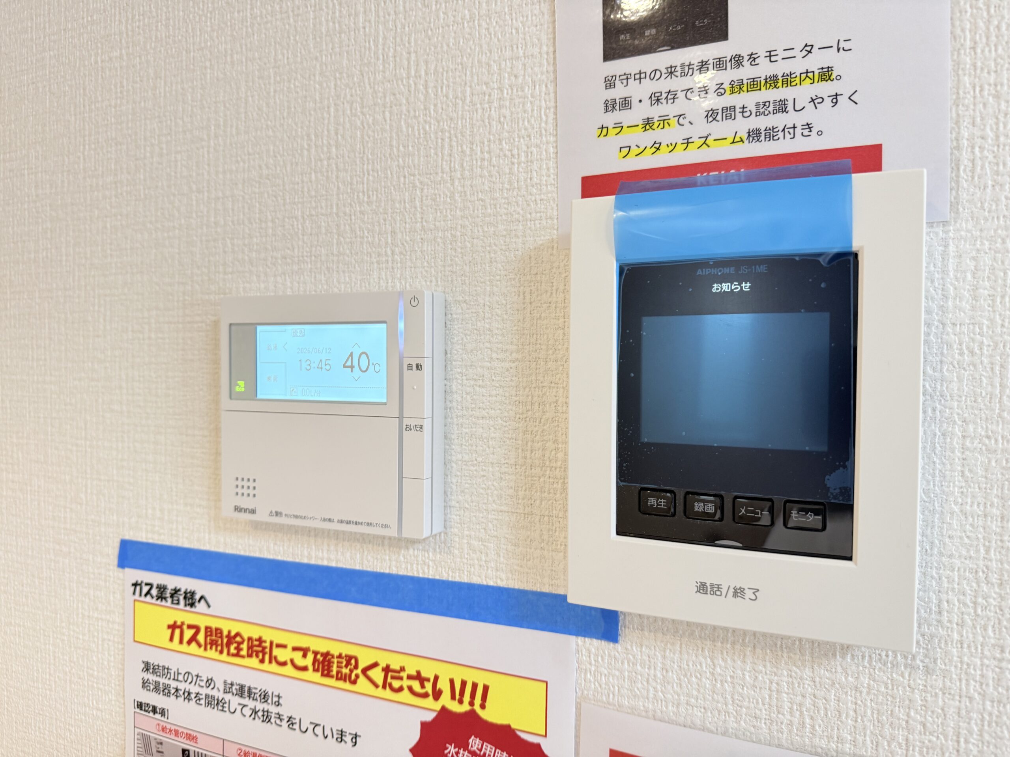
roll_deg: -0.6
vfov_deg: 56.8
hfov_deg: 71.6
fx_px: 700
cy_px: 378
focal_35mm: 24
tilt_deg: -1.8
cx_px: 505
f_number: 1.78
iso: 200
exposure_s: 1/50
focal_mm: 6.76
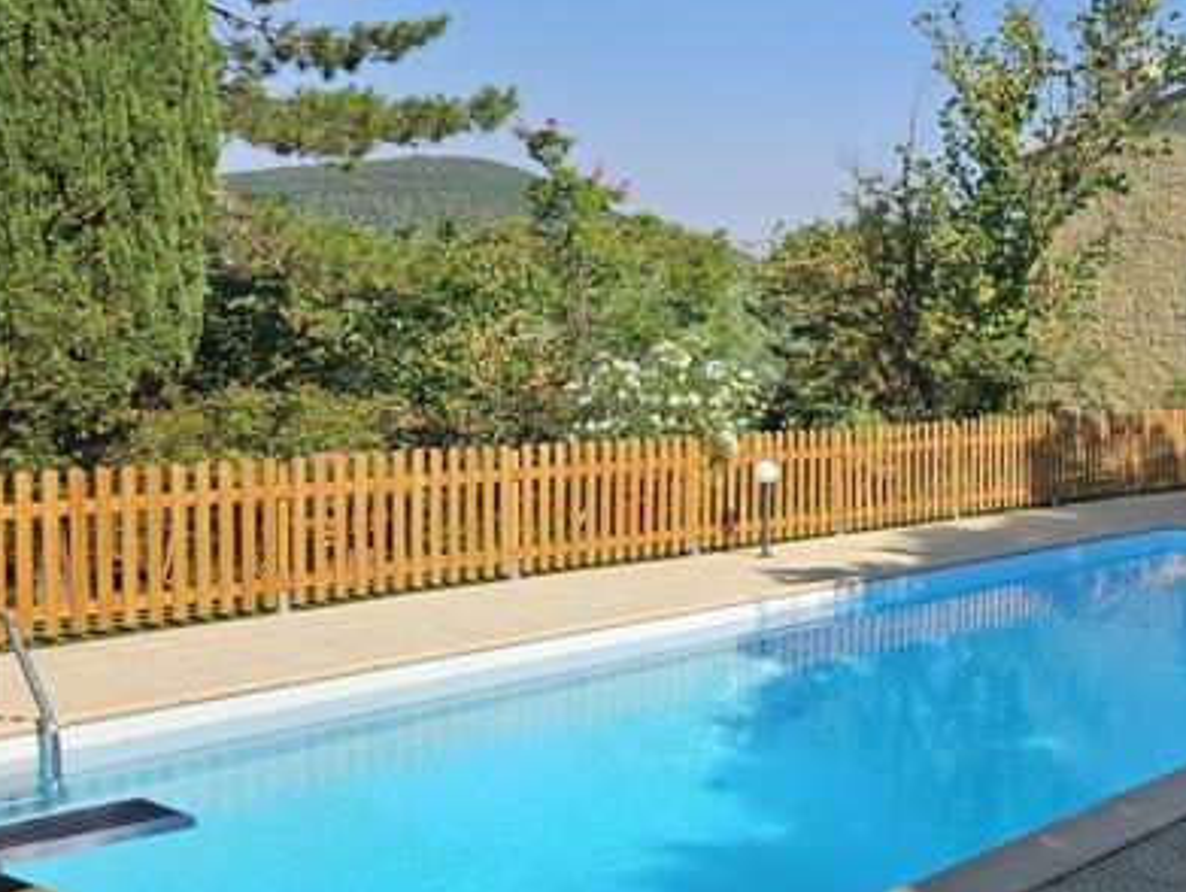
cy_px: 397
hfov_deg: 37.1
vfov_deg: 30.9
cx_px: 1125
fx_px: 1612
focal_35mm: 47
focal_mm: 5.4
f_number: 1.8
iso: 25
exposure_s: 1/2105
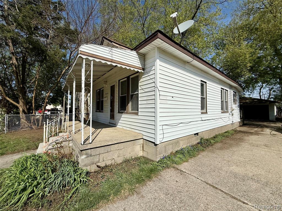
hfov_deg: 102.1
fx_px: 114
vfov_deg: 85.7
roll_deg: +1.3
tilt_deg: +2.4
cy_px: 106
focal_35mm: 14
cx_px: 141
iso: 50
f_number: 2.2
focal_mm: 2.22
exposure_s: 1/6173
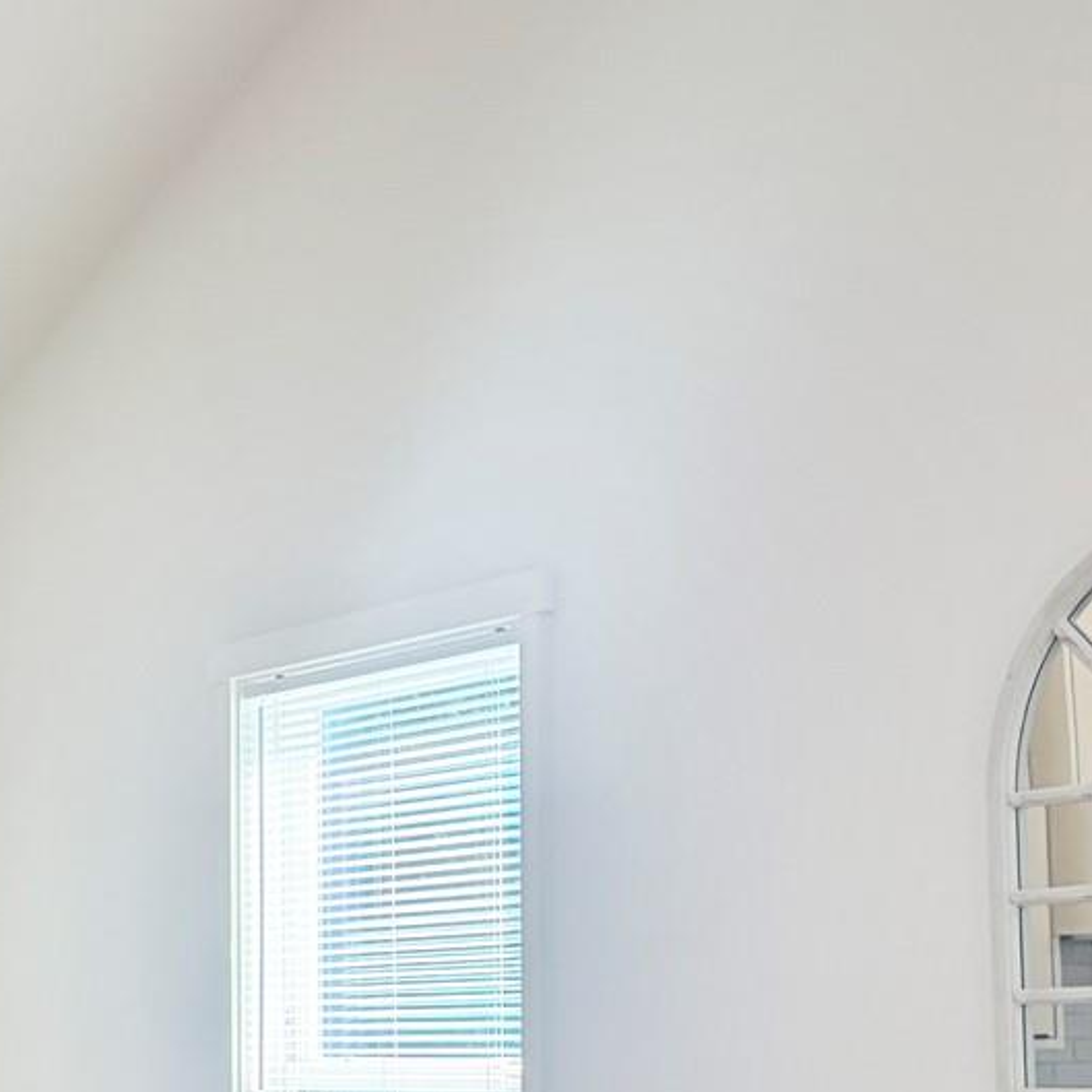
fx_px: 3176
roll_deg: +0.0
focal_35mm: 89
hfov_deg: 17.4
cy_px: 908
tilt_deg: +2.7
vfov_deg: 19.3
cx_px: -590
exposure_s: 1/219
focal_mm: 5.96
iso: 100
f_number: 1.6
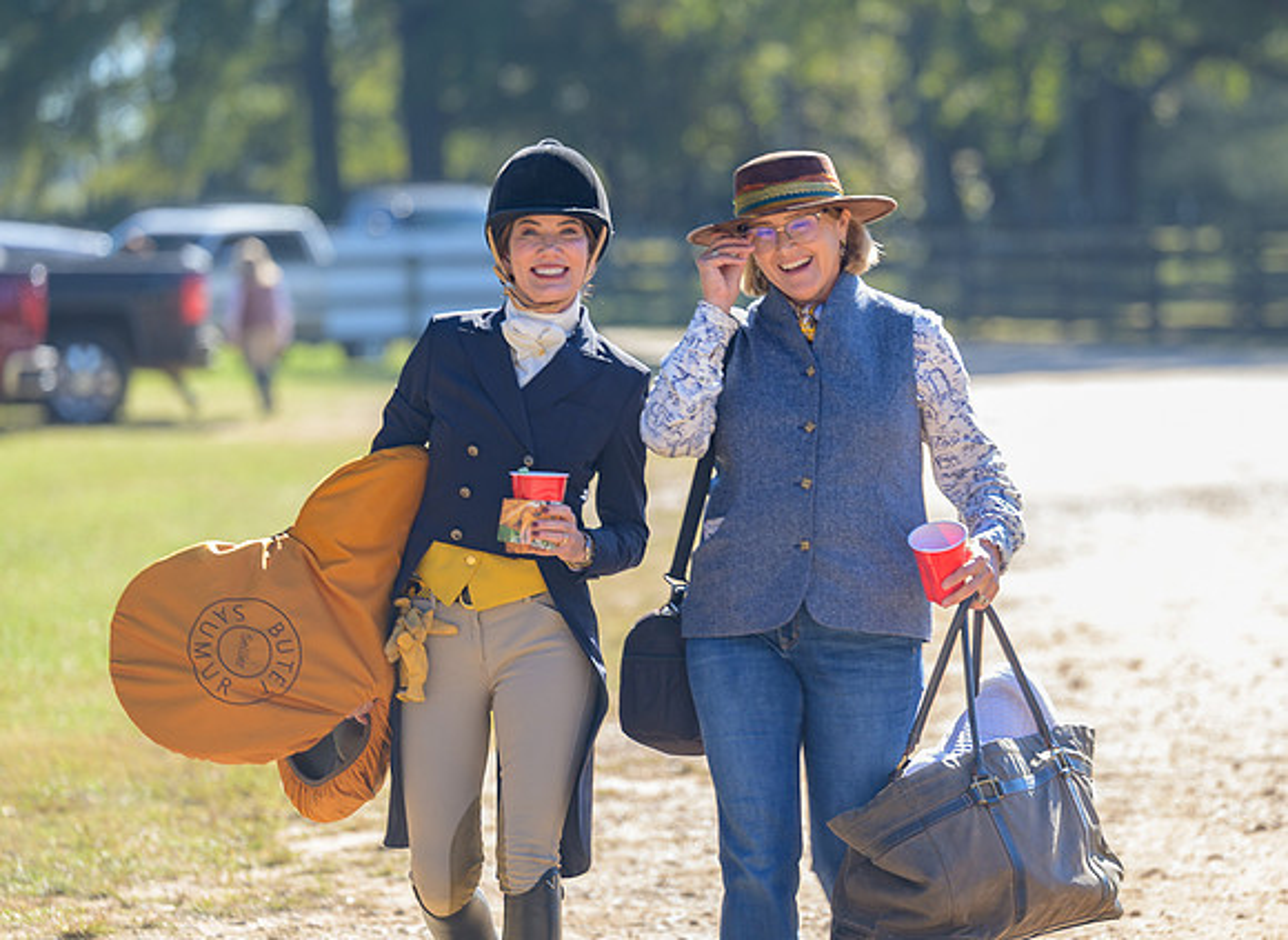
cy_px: 366
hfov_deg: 7.5
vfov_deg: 5.5
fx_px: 9789
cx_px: 765
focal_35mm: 266
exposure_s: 1/100
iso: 100
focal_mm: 200
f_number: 3.5
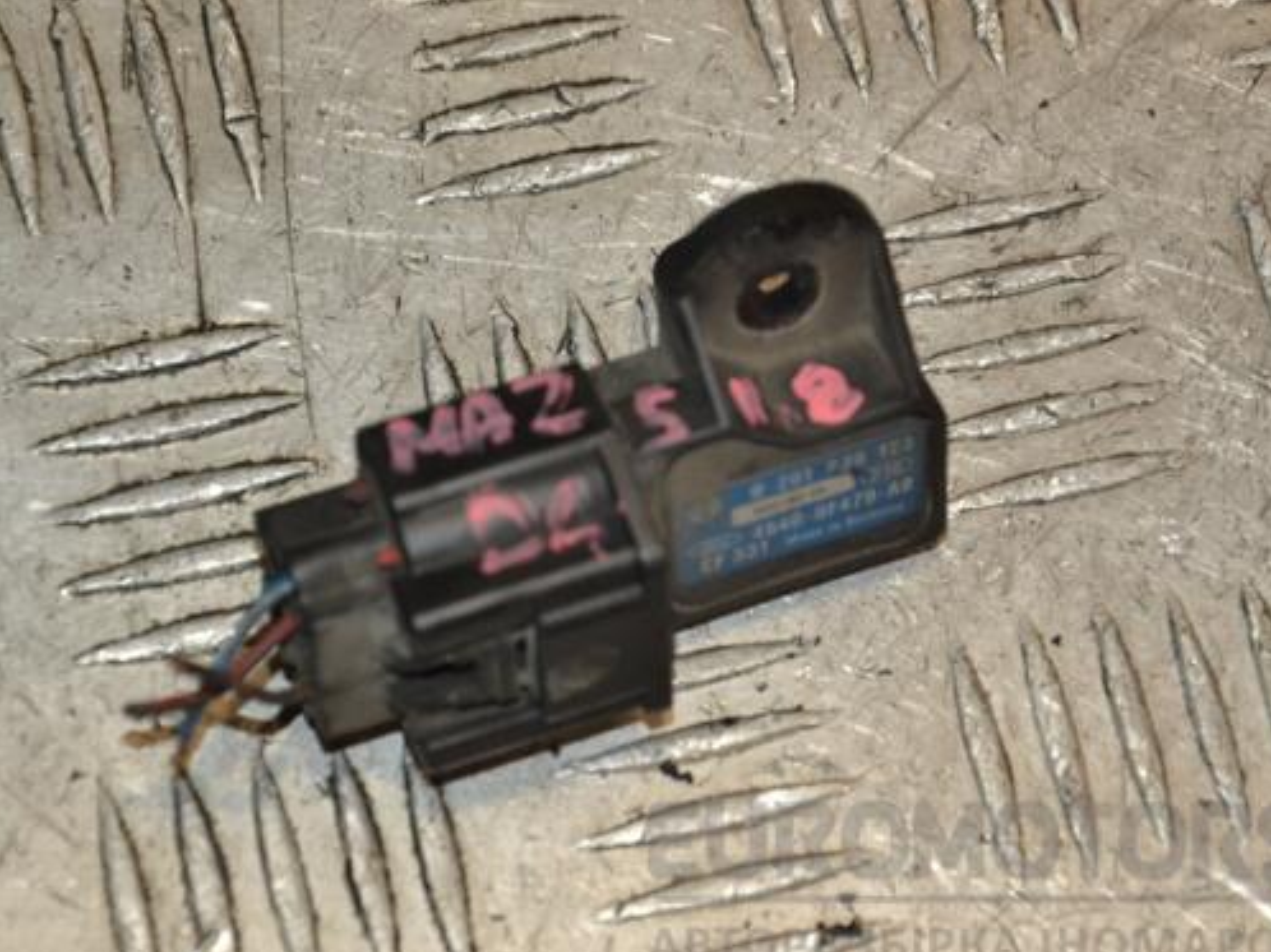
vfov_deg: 9.3
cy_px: 500
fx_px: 5872
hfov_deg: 12.4
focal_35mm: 160
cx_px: 600
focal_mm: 92
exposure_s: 1/200
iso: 800
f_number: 6.3
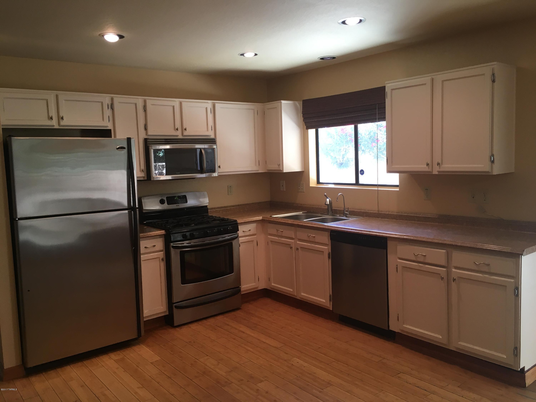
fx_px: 449
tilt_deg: -6.9
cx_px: 268
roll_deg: +1.9
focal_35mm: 29
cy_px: 201
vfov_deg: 48.2
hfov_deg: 61.7
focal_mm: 4.15
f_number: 2.2
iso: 50
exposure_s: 1/30
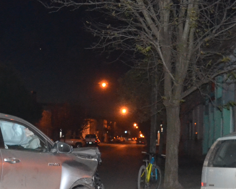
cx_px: 117
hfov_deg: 24.4
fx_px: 545
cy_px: 118
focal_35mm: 78
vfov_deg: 19.6
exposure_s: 1/60
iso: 3200
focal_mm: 18
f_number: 3.5
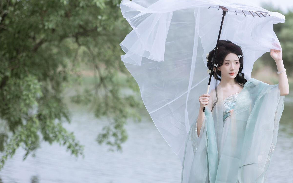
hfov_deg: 23.8
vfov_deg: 15.0
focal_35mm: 87
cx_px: 146
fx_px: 695
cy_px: 96
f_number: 2
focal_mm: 85
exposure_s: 1/2000
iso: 100
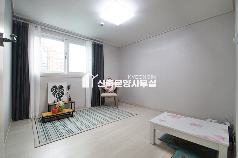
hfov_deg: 100.4
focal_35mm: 15
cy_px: 79
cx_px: 119
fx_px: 99
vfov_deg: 77.2
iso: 400
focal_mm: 10
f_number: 4
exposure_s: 1/60
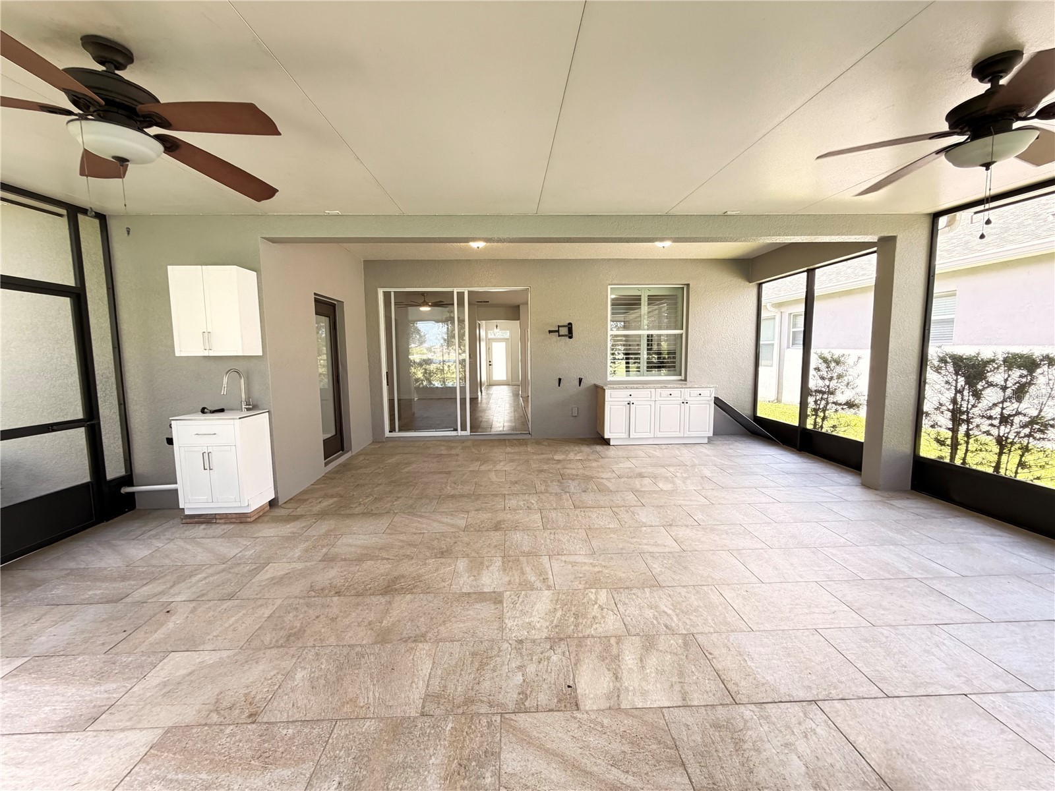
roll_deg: +0.6
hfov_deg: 102.1
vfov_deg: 85.7
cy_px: 396
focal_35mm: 14
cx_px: 528
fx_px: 427
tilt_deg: -5.2
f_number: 2.2
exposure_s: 1/104
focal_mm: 2.22
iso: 320
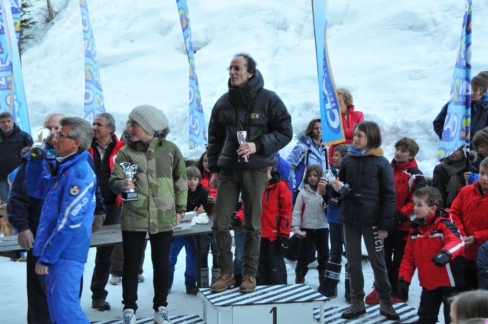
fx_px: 853
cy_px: 162
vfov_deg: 21.5
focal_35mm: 63
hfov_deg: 31.9
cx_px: 244
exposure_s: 1/50
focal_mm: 42
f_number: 6.3
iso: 640
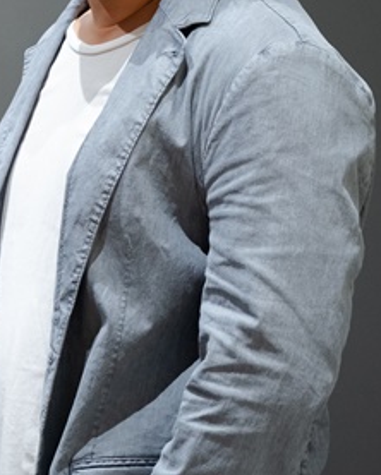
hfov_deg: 4.7
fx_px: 4689
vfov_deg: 5.8
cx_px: 101
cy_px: 159
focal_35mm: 333
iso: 1600
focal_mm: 87.1
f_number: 2.8
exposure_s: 1/80
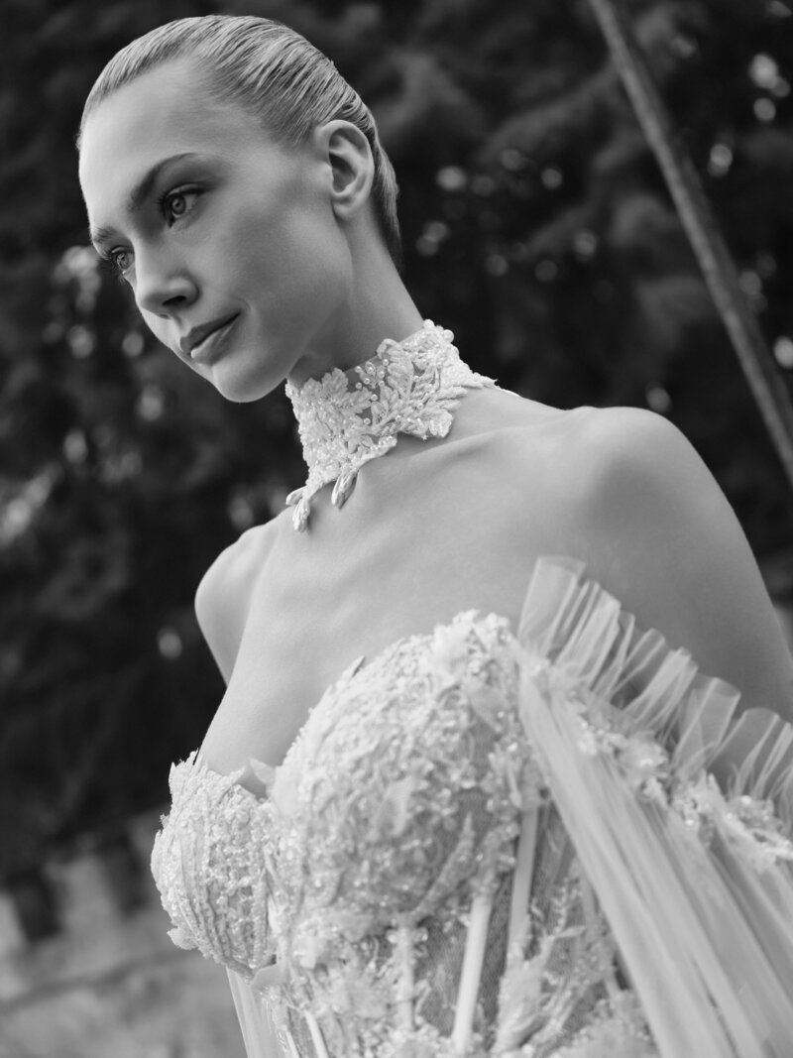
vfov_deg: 37.5
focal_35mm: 51
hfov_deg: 28.6
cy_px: 529
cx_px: 396
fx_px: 1558
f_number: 4
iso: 500
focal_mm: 64
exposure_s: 1/320
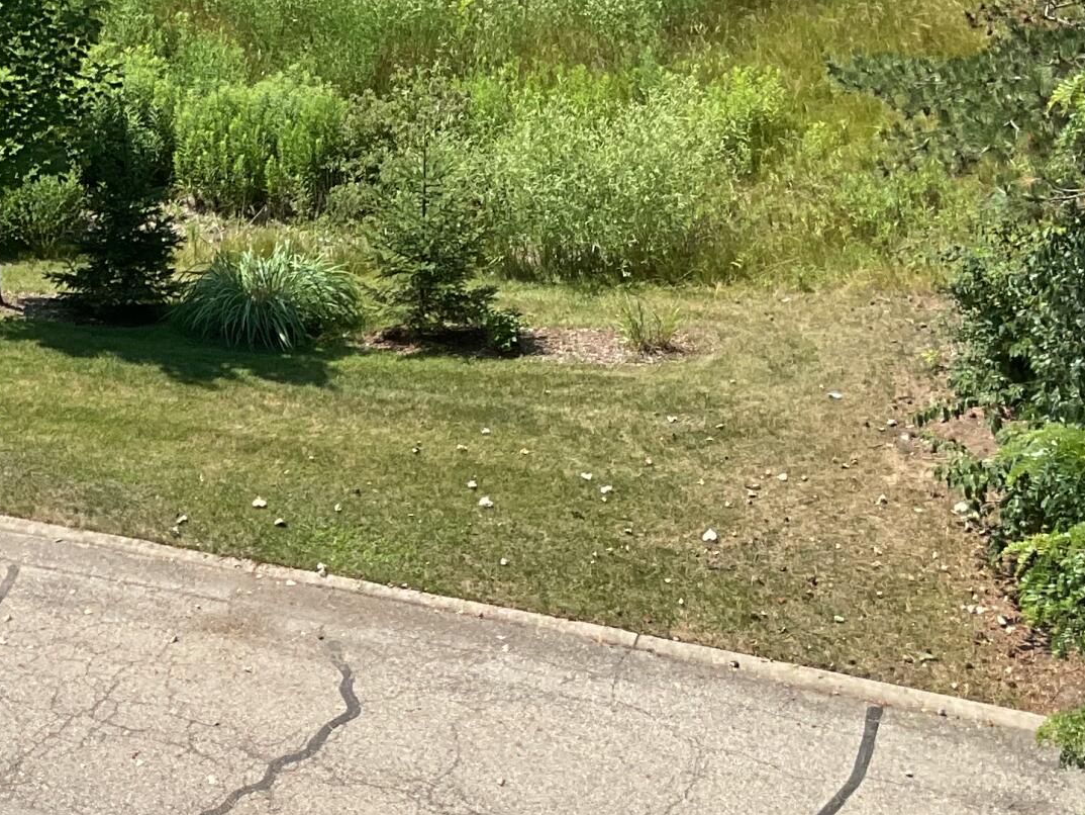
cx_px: -11
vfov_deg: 18.1
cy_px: 619
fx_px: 2539
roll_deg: +6.1
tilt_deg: -33.7
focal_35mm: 81
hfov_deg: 23.1
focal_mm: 3
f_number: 1.8
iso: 16
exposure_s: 1/1577
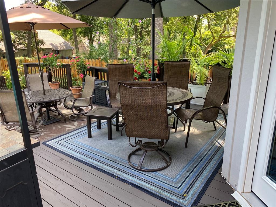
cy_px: 104
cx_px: 138
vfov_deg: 53.1
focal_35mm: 26
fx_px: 207
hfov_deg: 67.3
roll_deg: +0.9
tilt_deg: -16.8
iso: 50
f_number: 1.8
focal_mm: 4.25
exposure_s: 1/122
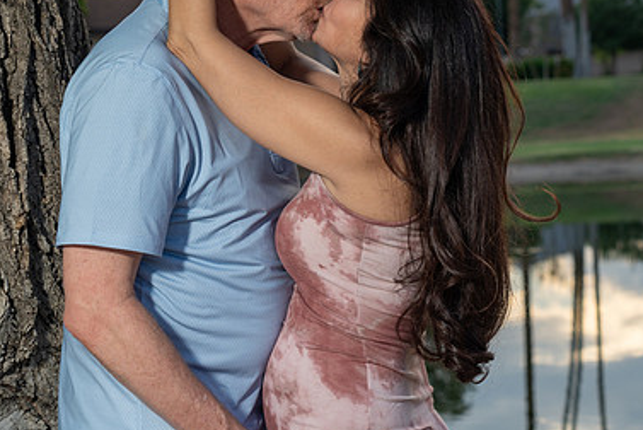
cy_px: 115
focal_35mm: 106
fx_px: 1895
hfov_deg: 19.1
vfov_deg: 12.9
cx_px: 478
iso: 200
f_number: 5.6
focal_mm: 65
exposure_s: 1/200
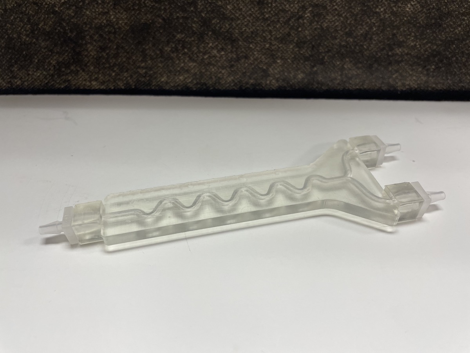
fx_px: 353
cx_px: 235
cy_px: 176
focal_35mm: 26
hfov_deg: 67.3
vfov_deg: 53.1
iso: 80
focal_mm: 4.2
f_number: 1.6
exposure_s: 1/120
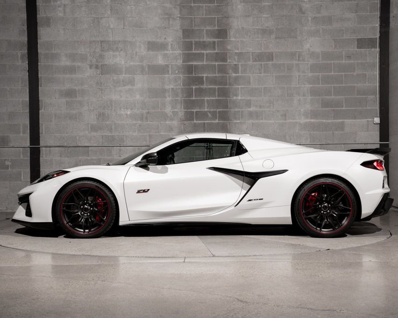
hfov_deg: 32.5
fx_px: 683
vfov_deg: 26.2
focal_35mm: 58
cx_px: 210
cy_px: 158
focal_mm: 51
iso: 160
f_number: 9
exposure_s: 1/50
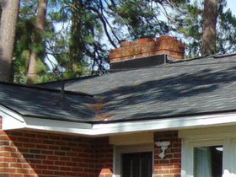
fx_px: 975
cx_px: 285
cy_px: 204
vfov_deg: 10.2
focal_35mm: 143
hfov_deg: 13.4
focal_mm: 4.5
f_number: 3
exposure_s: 1/1000
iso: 80
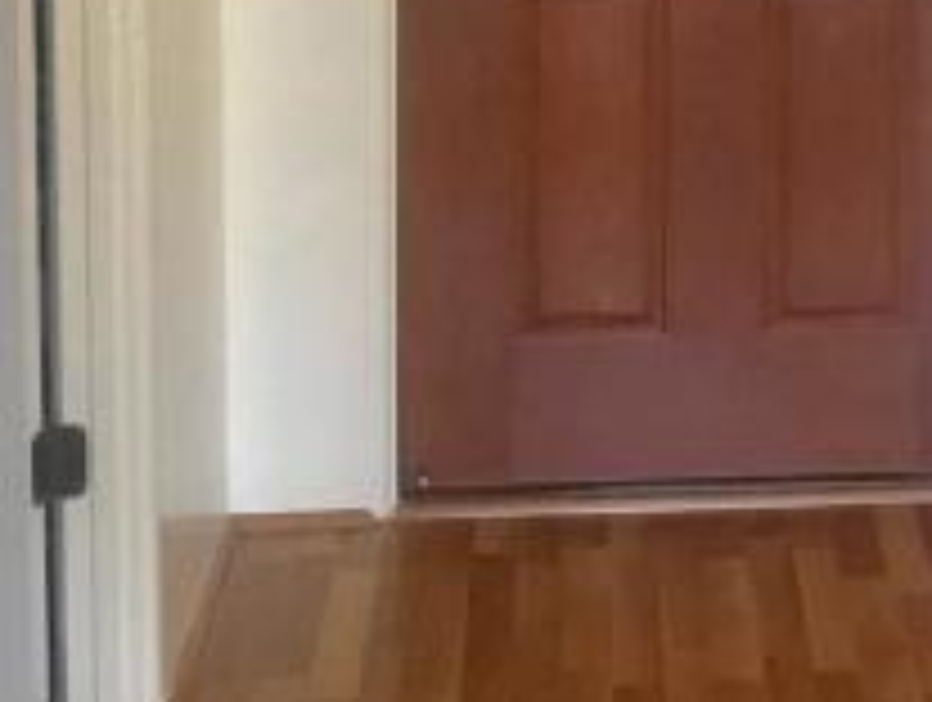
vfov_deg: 13.1
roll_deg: -0.3
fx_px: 2913
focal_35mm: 108
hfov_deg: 17.9
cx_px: 864
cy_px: -297
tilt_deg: -6.6
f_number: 1.8
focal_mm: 3.99
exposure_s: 1/15
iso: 50
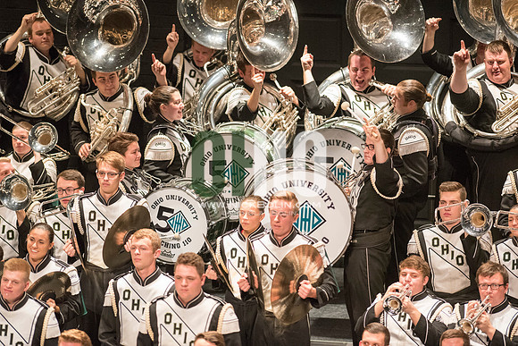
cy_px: 173
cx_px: 259
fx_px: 4317
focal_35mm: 300
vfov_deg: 4.6
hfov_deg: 6.9
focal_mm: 300
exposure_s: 1/500
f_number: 2.8
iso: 4000
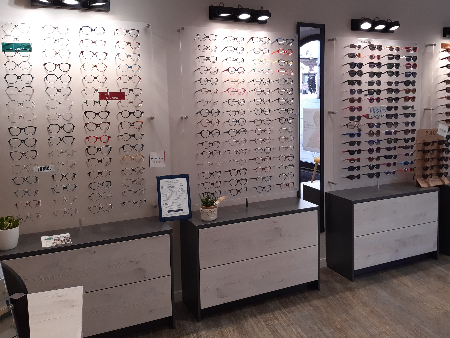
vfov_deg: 42.8
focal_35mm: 33
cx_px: 269
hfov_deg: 55.0
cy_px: 137
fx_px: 429
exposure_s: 1/100
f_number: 1.7
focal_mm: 3.92
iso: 64
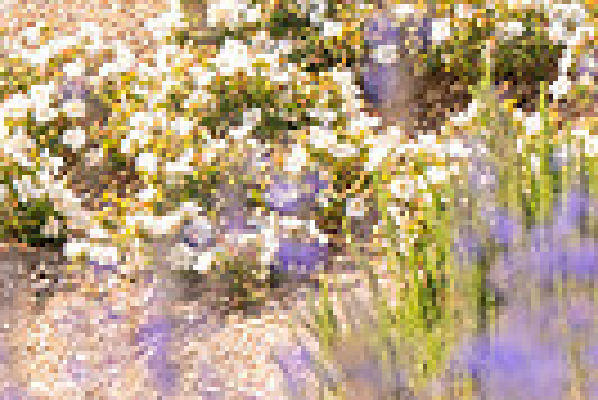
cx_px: 607
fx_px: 6219
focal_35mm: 374
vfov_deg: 3.7
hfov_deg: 5.5
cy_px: -353
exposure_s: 1/800
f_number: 4.5
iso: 200
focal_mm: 86
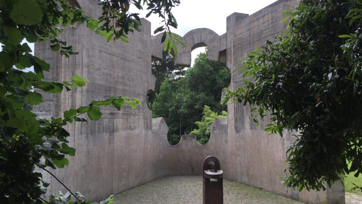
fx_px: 307
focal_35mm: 32
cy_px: 103
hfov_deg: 61.0
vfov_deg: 36.7
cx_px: 182
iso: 32
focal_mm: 4.15
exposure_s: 1/719
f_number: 2.2
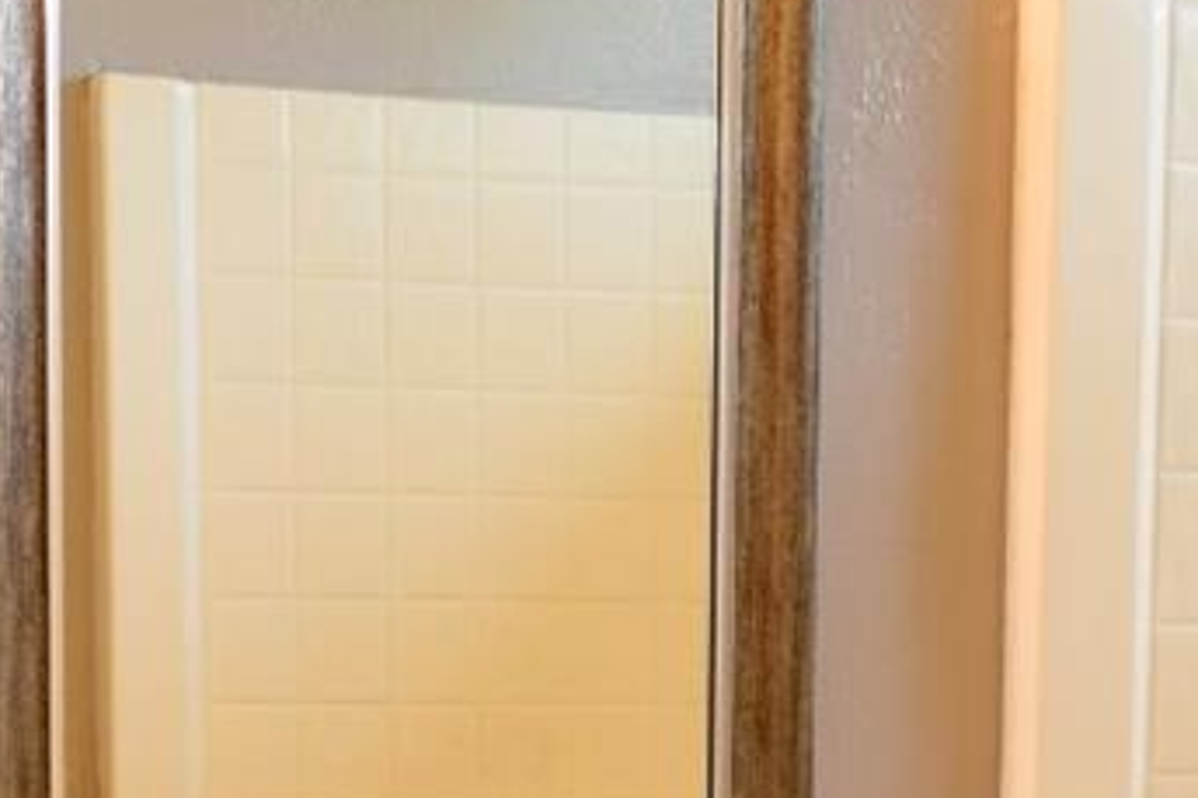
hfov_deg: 15.5
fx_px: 4357
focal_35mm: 131
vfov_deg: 10.1
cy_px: 1188
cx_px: 205
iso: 400
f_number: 5
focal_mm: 20
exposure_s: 1/100
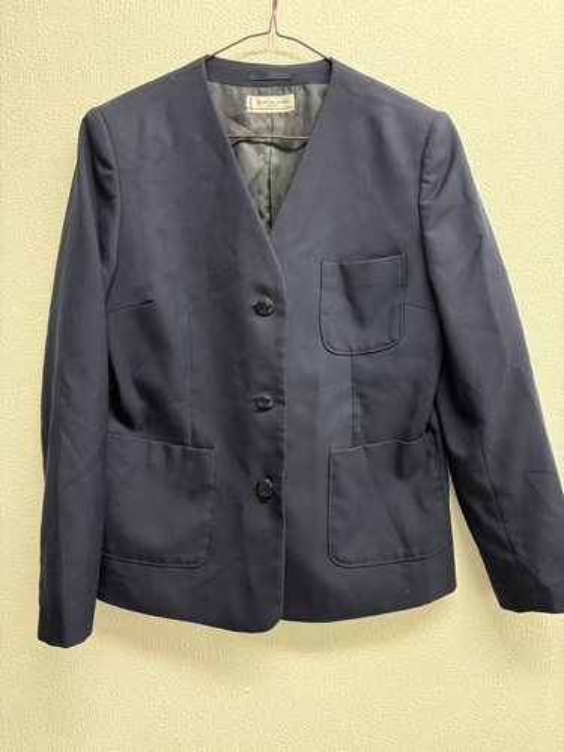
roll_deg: +0.8
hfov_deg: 53.1
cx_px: 282
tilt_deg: -5.6
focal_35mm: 26
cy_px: 376
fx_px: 565
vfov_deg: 67.3
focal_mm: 5.96
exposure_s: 1/50
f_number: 1.6
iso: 200
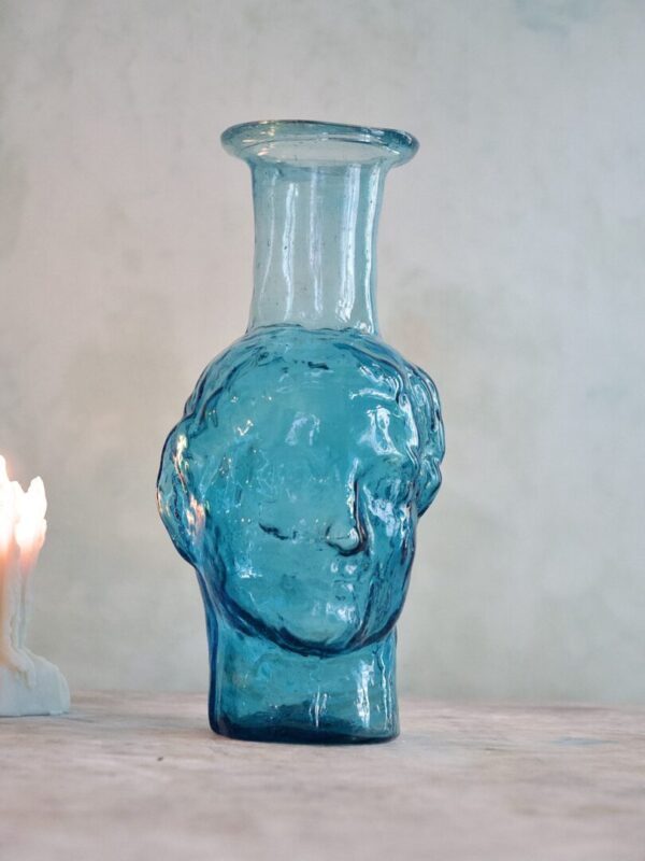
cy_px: 430
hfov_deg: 14.2
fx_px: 2584
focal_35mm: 104
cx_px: 322
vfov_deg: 18.9
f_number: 4
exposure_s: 1/125
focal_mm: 52
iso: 2000
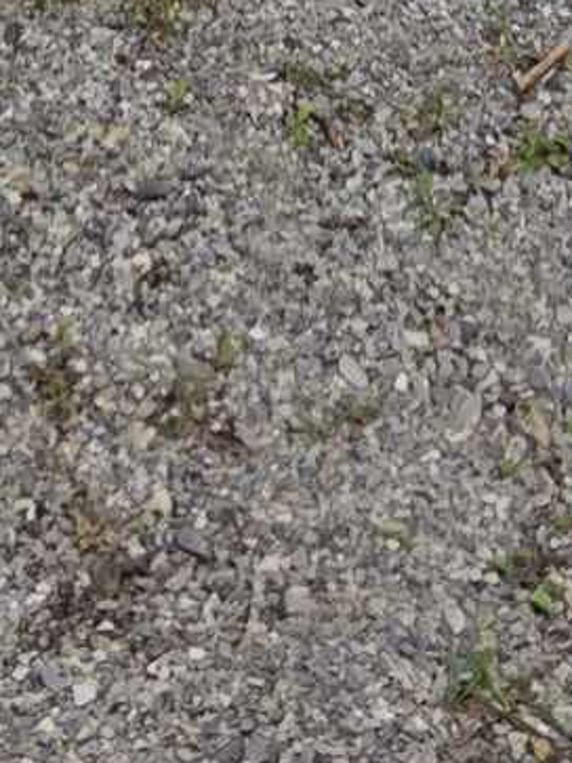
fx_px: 3219
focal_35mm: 146
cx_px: 534
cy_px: -1400
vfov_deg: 10.4
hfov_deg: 10.1
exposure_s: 1/359
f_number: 1.7
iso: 32
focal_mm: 6.3
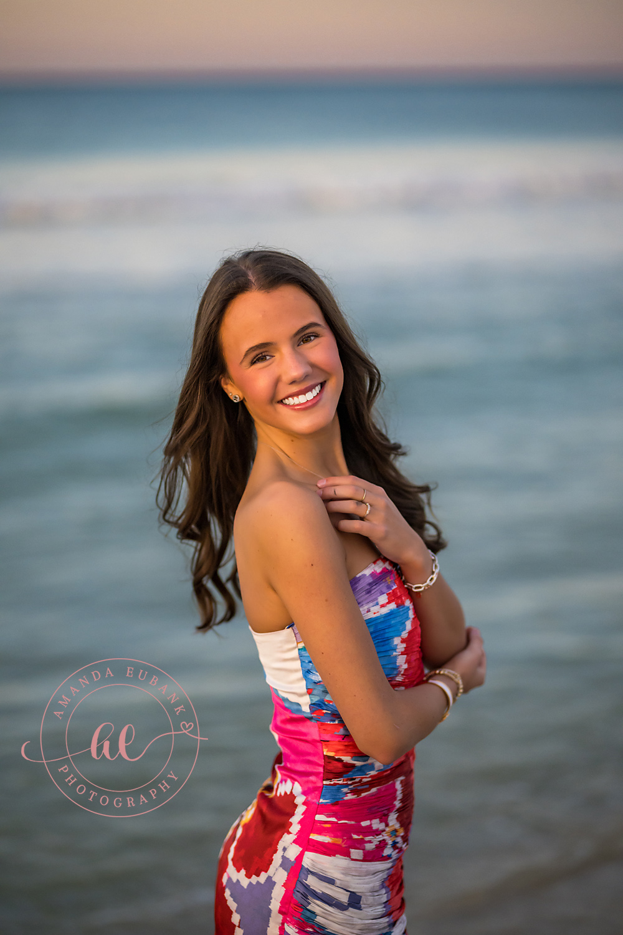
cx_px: 312
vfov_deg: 23.9
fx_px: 2206
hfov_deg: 16.1
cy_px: 468
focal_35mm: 85
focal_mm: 85
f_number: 1.6
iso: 2000
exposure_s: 1/26000
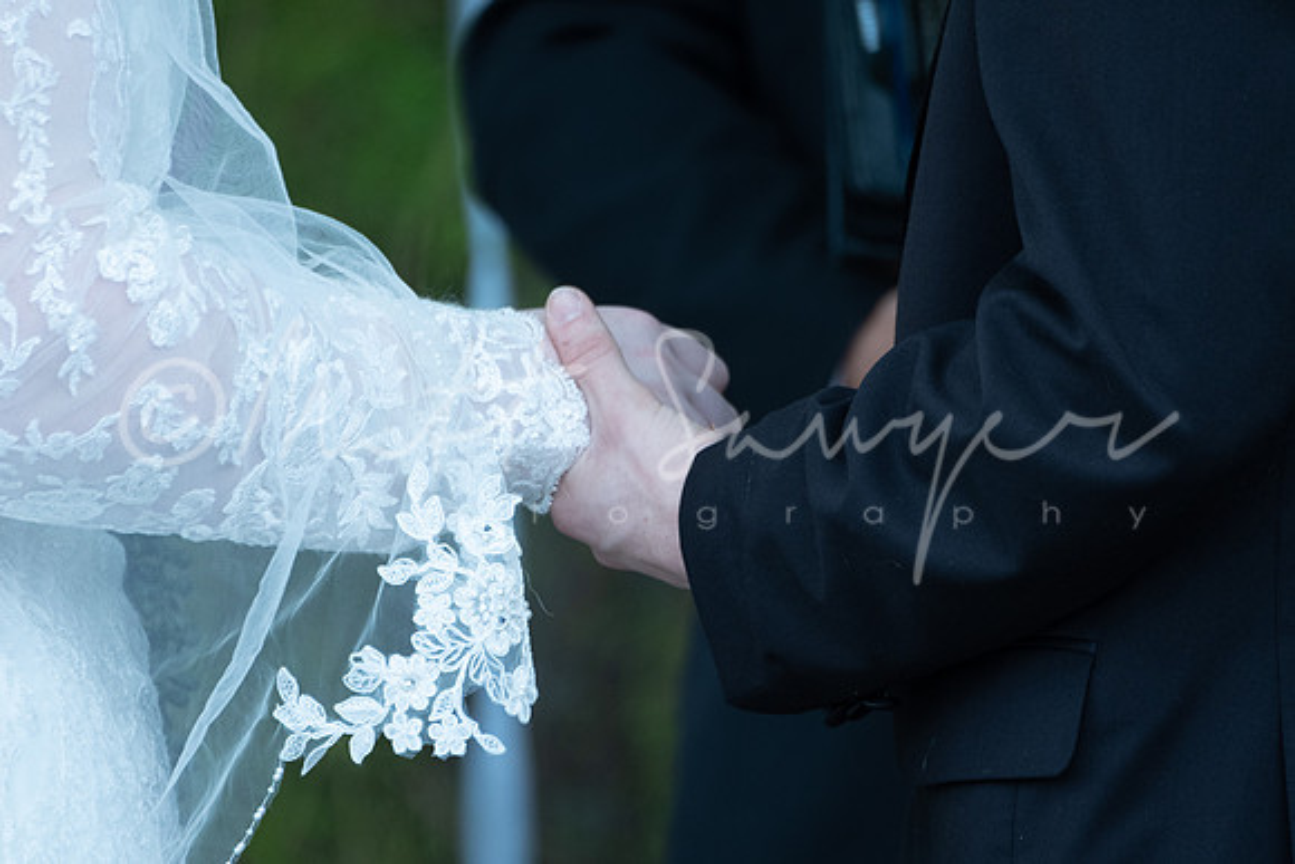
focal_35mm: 600
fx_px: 21587
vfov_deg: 2.3
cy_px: 432
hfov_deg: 3.4
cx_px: 648
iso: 800
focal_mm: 400
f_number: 5.6
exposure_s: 1/480
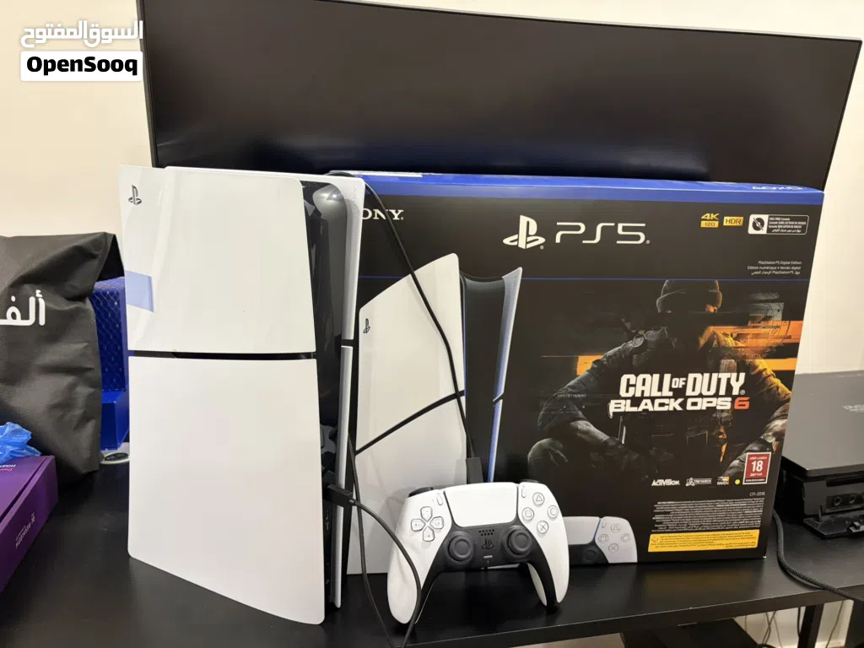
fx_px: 649
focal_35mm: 26
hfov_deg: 67.3
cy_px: 324
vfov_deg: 53.1
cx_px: 432
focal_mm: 5.96
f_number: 1.6
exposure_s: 1/60
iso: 400
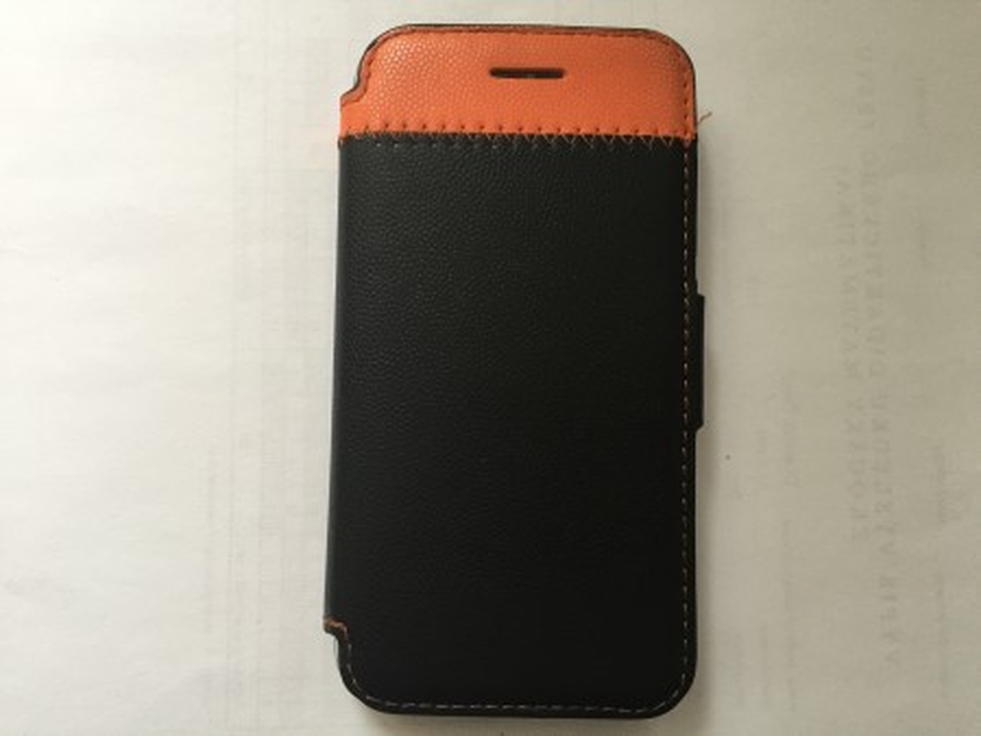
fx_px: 822
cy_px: 368
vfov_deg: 48.3
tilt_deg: -84.7
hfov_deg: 61.6
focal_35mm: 29
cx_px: 490
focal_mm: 4.15
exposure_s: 1/30
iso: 50
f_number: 2.2
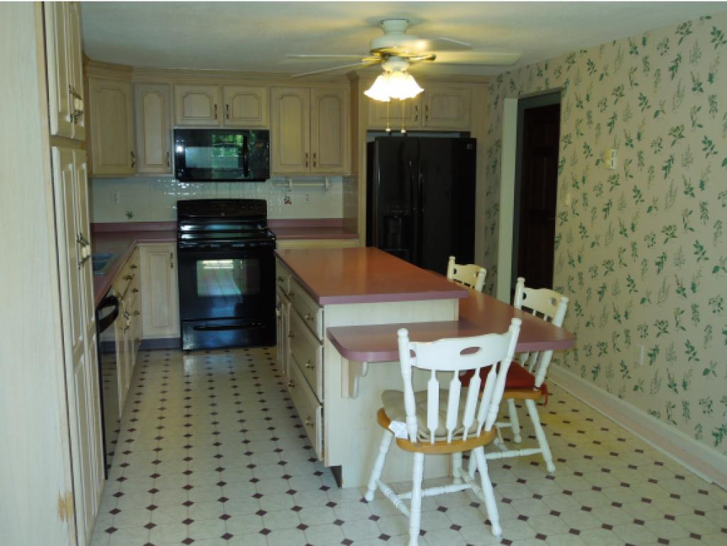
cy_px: 273
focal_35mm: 31
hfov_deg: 58.3
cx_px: 364
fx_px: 651
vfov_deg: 45.5
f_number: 3.6
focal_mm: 5.6
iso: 180
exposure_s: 1/40
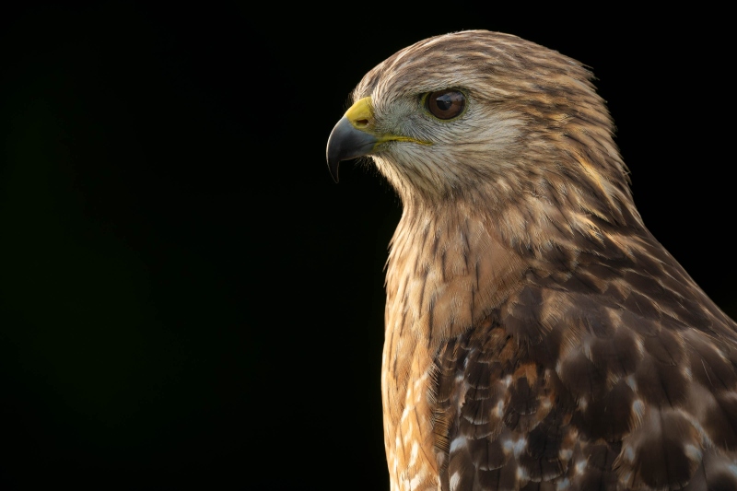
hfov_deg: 1.7
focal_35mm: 1200
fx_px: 24560
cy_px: 246
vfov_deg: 1.1
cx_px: 368
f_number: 8
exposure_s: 1/800
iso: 1600
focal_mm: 1200
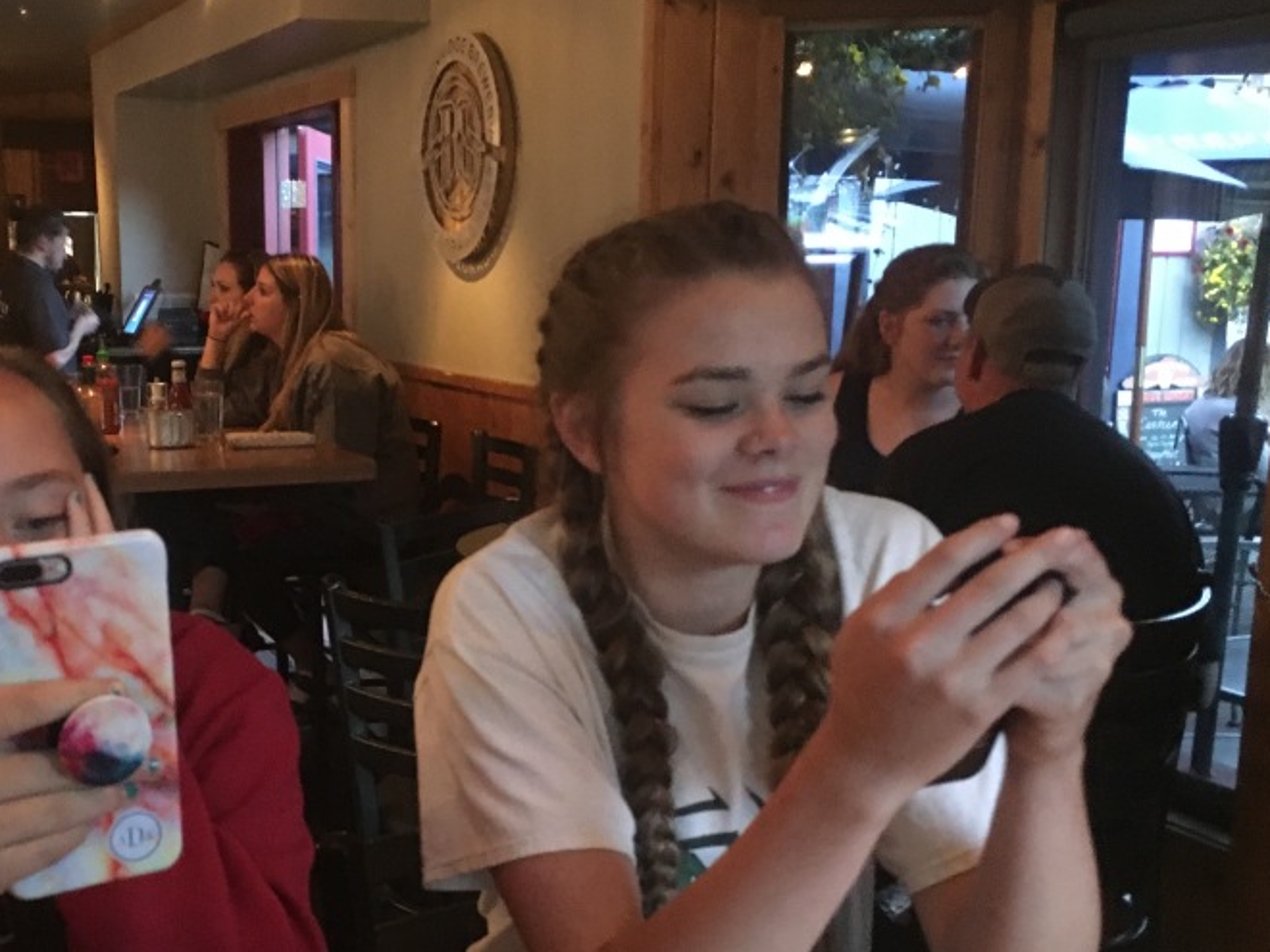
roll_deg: +1.0
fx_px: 1651
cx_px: 433
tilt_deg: -11.9
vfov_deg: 32.0
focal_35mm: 45
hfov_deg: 41.6
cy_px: 621
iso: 500
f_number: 2.2
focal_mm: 4.15
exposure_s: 1/15
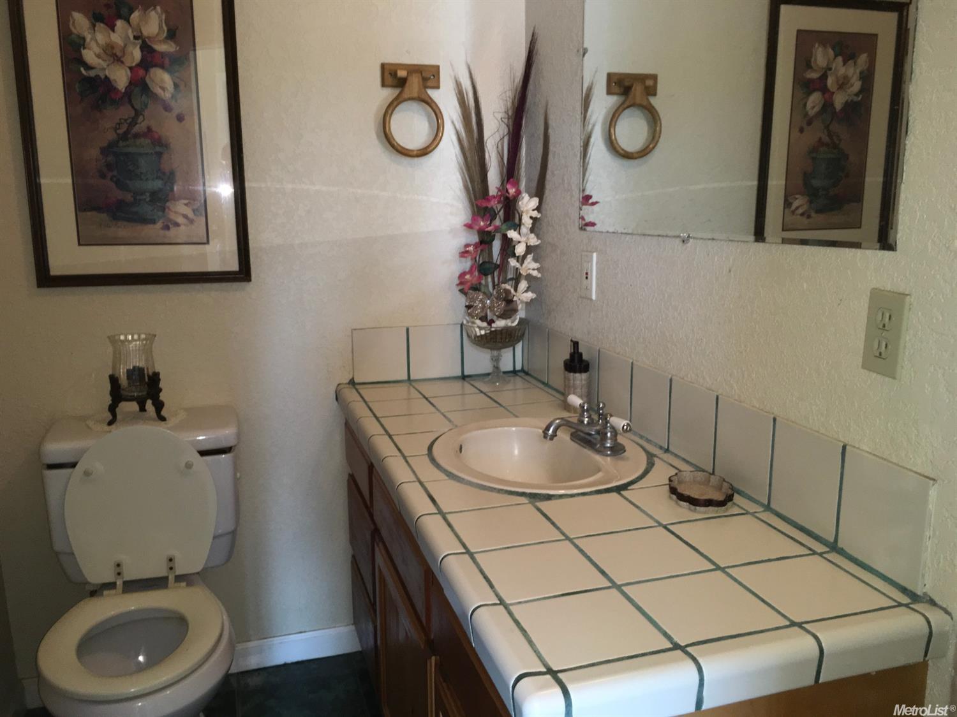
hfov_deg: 61.7
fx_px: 801
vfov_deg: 48.2
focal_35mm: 29
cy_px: 358
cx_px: 478
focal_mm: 4.15
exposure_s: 1/20
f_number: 2.2
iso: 50
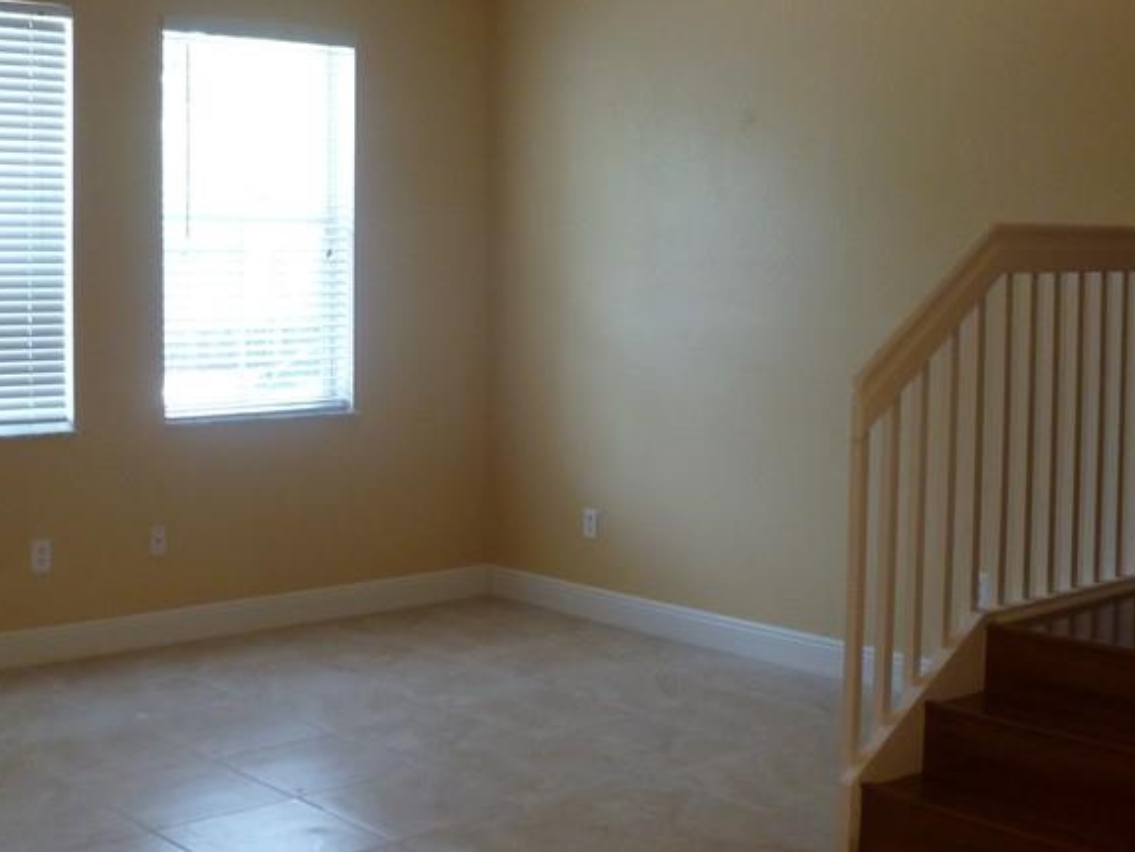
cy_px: 361
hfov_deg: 37.9
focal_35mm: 50
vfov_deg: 29.1
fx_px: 1640
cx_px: 402
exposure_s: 1/30
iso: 125
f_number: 3.3
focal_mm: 5
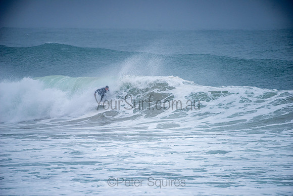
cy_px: 98
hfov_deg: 4.1
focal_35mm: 500
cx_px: 146
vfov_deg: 2.8
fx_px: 4070
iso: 220
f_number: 5.6
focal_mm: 500
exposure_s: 1/1000
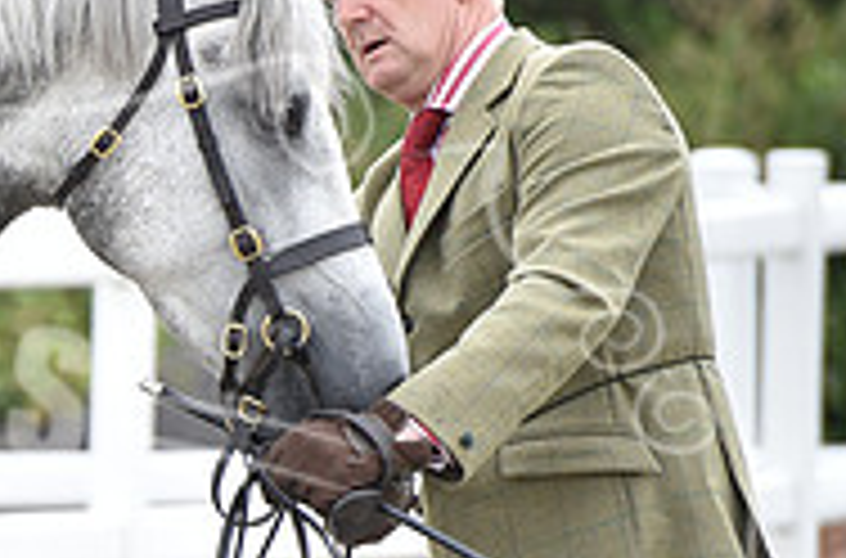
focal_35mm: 835
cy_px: 601
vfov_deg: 1.6
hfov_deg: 2.5
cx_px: -400
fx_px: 19557
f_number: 5.6
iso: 1000
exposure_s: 1/1250
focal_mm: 270
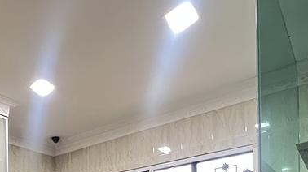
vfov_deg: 25.4
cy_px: 253
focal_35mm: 36
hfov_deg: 54.0
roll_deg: +1.0
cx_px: 99
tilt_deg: -1.5
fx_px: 294
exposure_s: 1/50
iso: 500
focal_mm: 1.57
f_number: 1.8
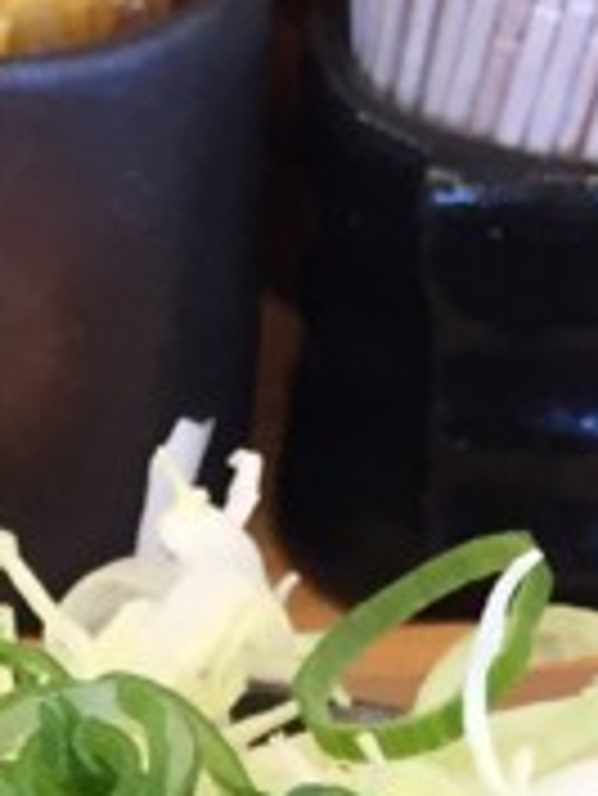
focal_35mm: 168
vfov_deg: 10.1
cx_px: -31
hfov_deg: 8.8
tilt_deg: -51.1
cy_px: 1970
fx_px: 3865
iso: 40
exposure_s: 1/30
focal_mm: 4.15
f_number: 2.2
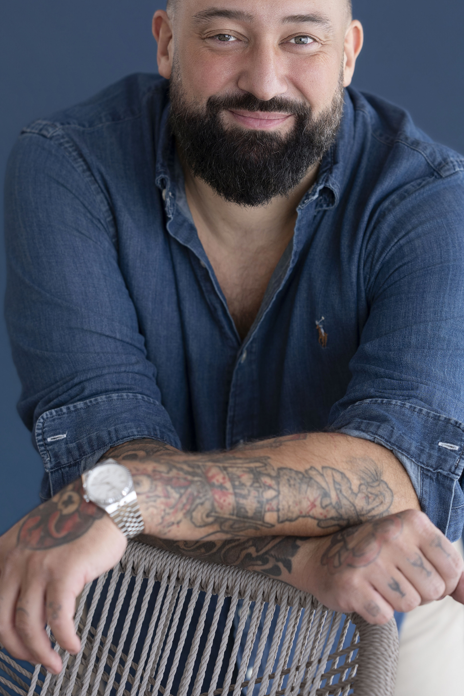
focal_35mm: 124
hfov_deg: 11.1
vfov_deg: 16.5
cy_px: 324
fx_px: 2397
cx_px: 223
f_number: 2.8
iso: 200
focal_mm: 85
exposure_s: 1/160
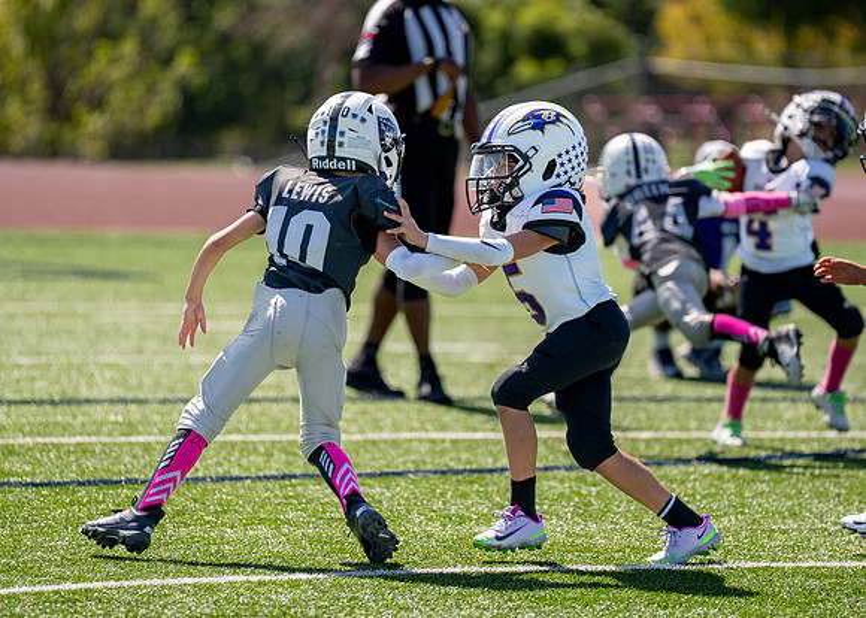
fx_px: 5713
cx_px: 445
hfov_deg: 8.7
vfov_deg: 6.2
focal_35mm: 232
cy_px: 291
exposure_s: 1/3200
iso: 200
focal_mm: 200
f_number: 2.8
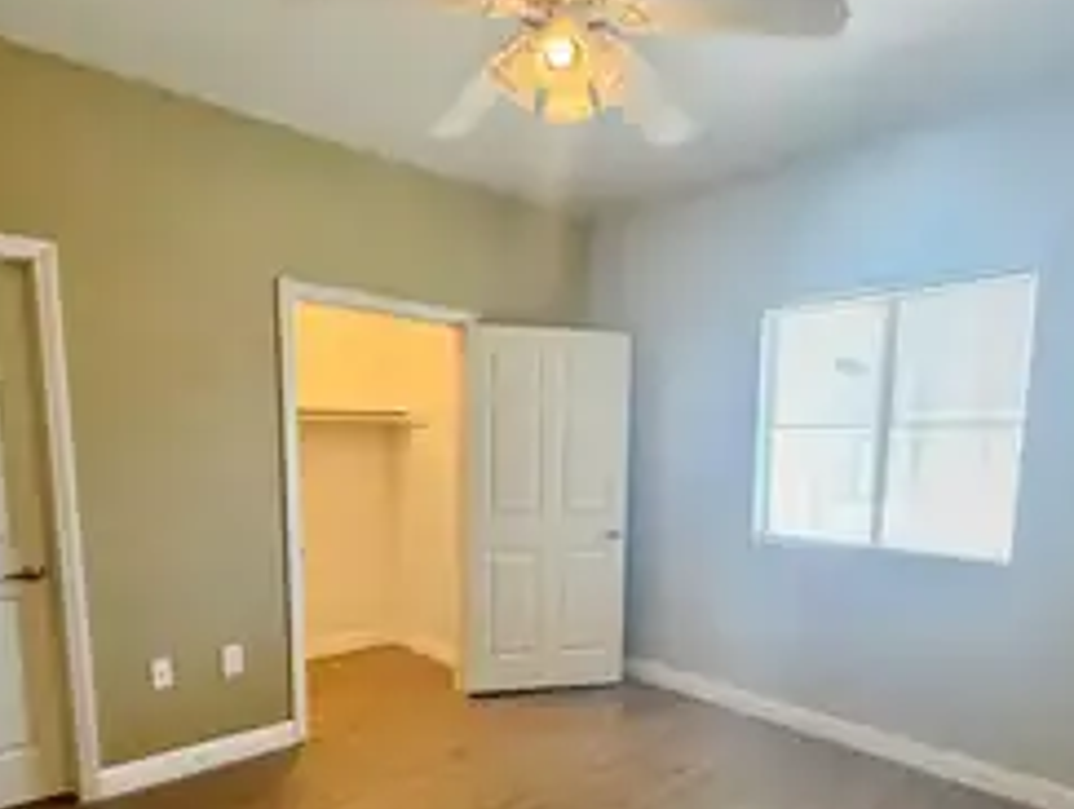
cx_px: 570
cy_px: 539
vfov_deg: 57.7
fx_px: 715
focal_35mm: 23
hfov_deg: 73.8
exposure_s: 1/120
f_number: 2.2
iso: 250
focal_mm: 2.22
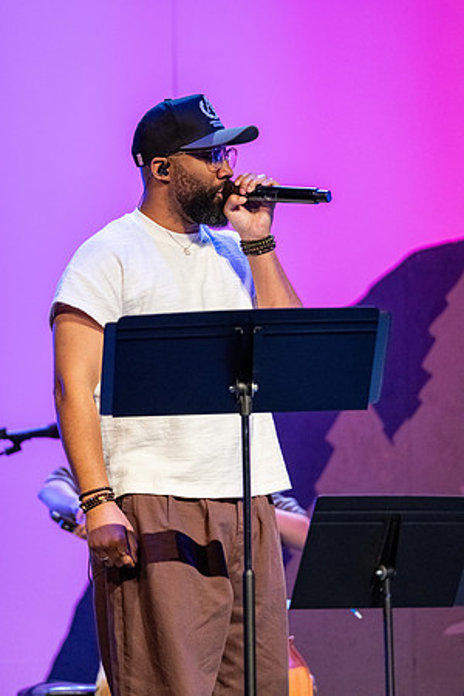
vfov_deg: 9.8
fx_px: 4060
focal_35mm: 210
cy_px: 348
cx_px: 232
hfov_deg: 6.5
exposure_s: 1/210
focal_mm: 140
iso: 4000
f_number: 2.8
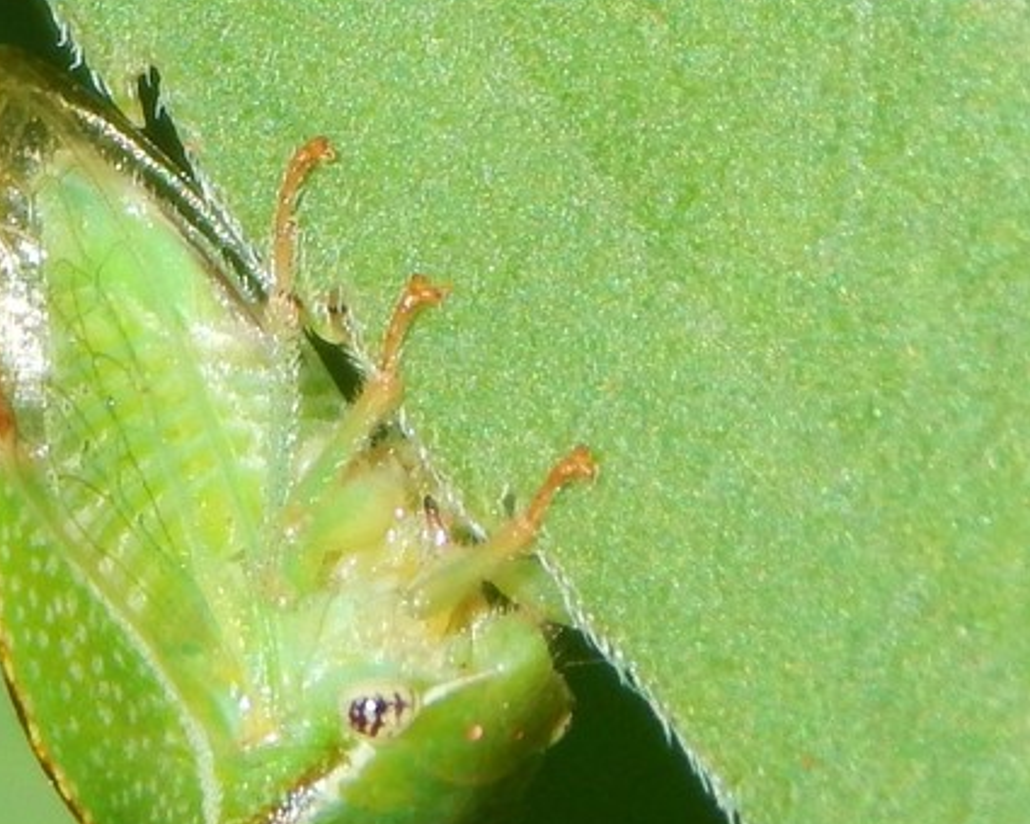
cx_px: 246
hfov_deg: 4.8
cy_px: 507
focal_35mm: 406
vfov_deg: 3.8
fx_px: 12377
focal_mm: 37.1
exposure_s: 1/320
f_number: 5.4
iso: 125
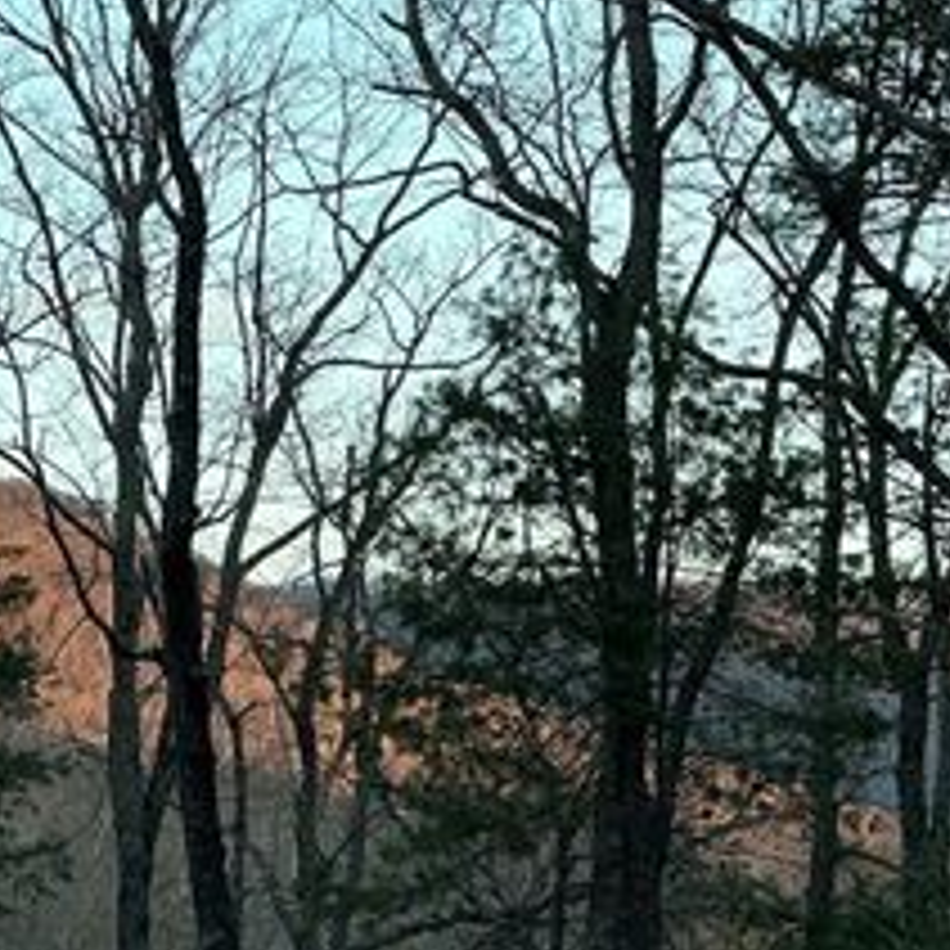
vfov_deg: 10.9
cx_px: 32
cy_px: 534
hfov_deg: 10.8
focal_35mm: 161
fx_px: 4999
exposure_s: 1/99
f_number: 2.8
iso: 40
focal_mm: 9
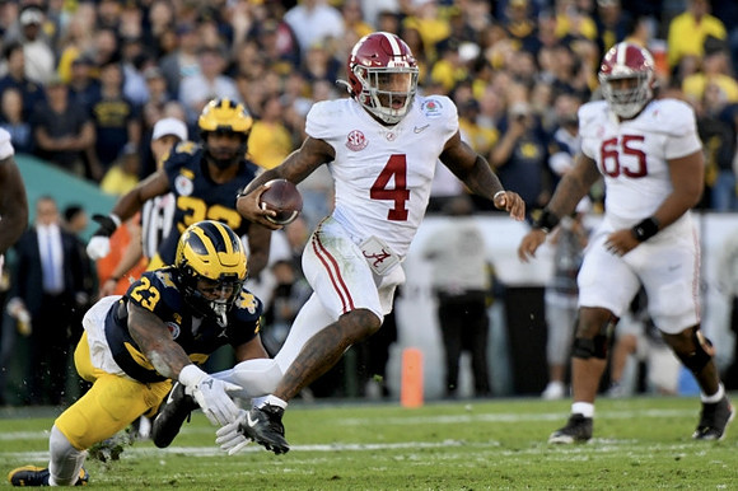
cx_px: 369
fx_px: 12293
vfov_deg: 2.3
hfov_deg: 3.4
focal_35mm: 600
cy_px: 246
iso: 1600
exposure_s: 1/1250
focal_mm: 400
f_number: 5.6
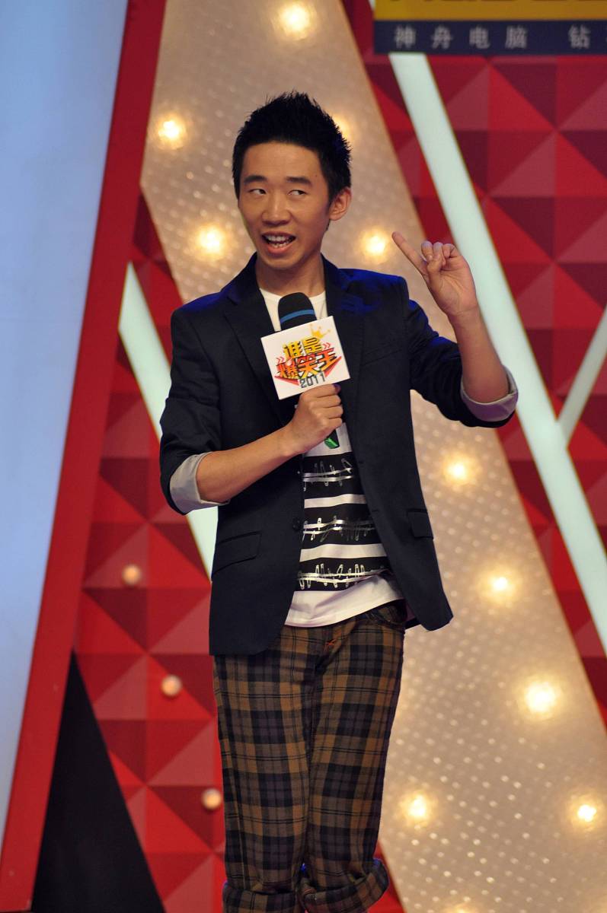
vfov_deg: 7.6
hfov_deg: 5.1
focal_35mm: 270
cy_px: 456
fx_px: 6846
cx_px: 304
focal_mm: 180
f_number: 4.8
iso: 800
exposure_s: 1/200
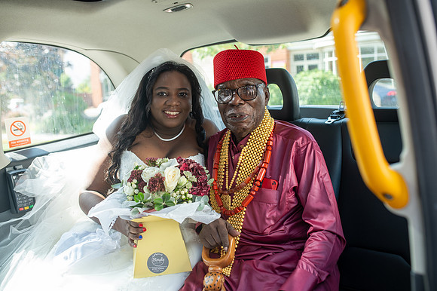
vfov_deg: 37.8
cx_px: 218
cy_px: 146
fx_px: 425
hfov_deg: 54.5
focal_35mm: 35
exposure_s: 1/100
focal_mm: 35
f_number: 3.2
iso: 100
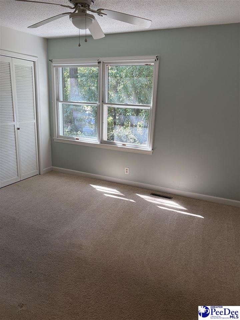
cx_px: 120
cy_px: 160
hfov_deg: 53.1
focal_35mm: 26
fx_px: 240
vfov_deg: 67.3
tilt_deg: -13.4
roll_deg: -1.5
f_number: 1.6
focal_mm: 5.96
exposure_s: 1/189
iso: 125
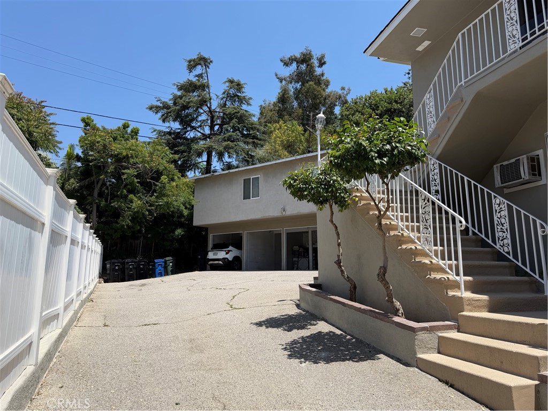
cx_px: 274
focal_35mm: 24
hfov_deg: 71.6
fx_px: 380
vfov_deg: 56.8
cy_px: 206
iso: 80
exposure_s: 1/3953
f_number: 1.78
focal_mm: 6.76
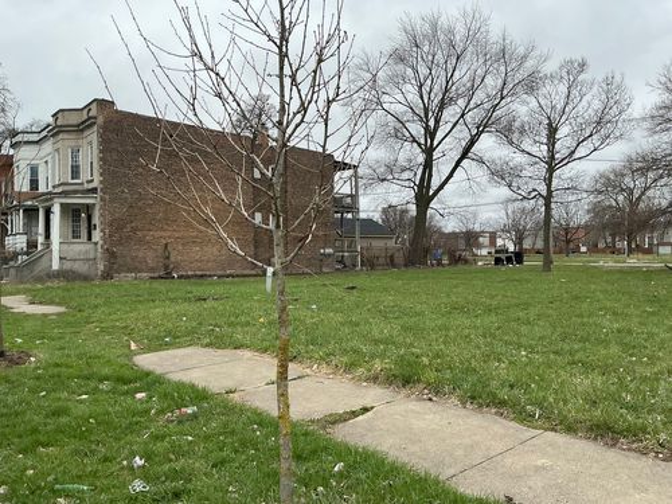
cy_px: 252
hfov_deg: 63.4
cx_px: 336
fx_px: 544
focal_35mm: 28
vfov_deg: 49.7
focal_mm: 3
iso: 25
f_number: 1.8
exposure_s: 1/1035
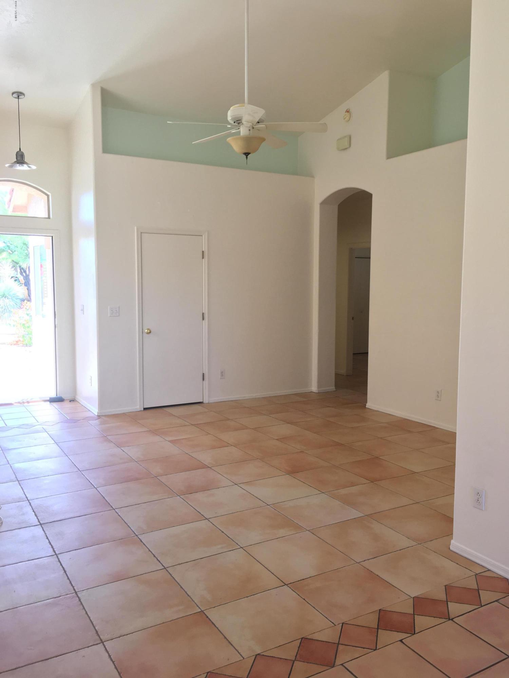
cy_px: 339
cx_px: 254
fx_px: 569
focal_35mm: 29
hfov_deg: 48.2
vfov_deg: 61.7
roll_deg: +0.3
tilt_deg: -5.8
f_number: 2.2
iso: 32
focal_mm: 4.15
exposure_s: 1/40
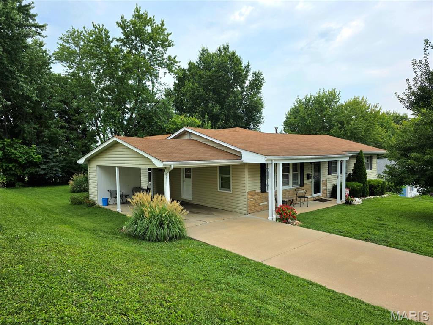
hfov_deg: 73.9
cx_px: 216
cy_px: 162
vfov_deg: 58.9
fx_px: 288
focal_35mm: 23
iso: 80
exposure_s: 1/3333
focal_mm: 6.3
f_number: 1.7
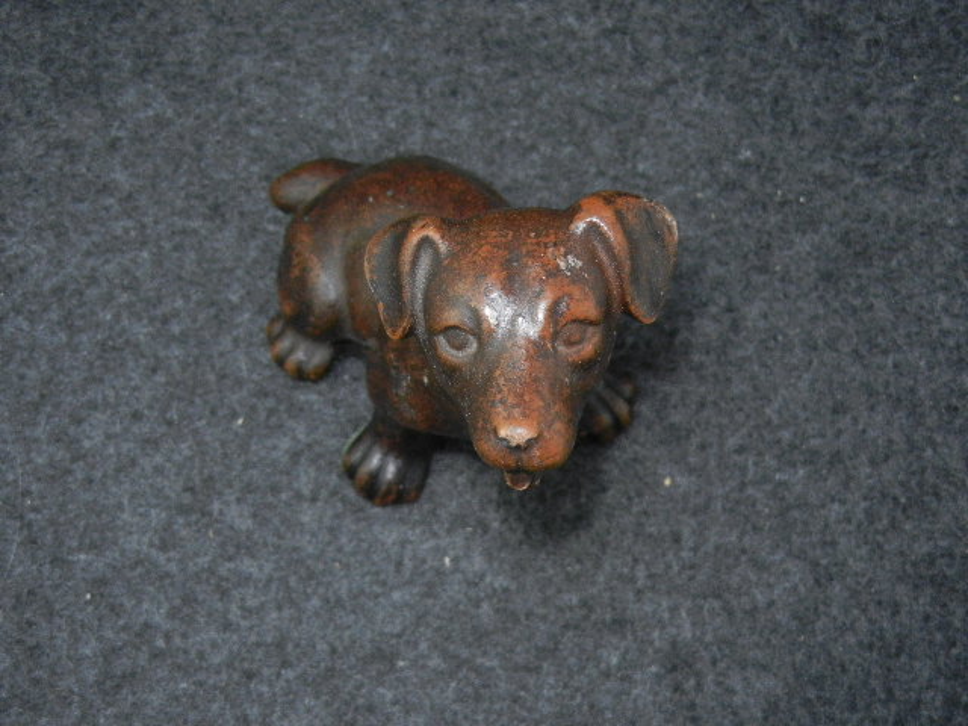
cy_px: 363
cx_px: 484
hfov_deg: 36.8
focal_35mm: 52
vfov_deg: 28.0
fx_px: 1454
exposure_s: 1/30
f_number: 3.9
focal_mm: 9.3
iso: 800
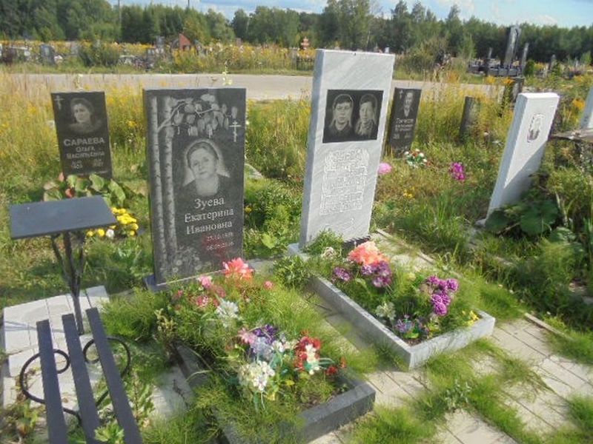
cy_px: 222
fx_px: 445
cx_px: 296
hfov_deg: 67.3
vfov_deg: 53.1
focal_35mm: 26
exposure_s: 1/640
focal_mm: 4.6
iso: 100
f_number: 3.5
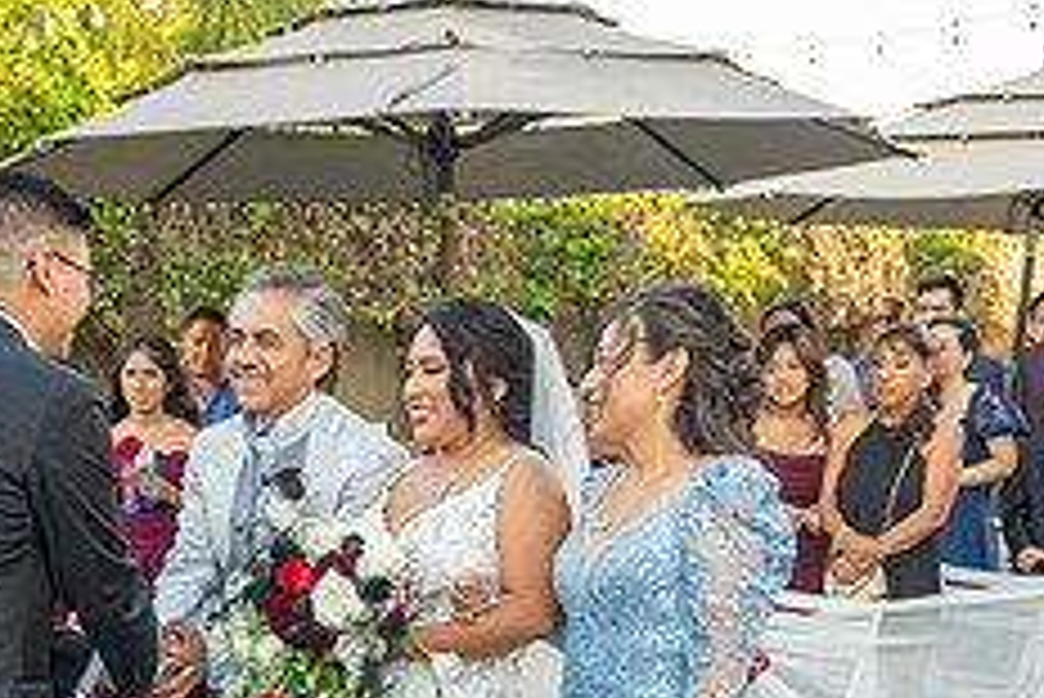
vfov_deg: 19.7
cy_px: 831
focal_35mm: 65
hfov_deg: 30.8
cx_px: 405
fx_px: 1886
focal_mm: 26
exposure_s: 1/200
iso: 500
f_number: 5.6
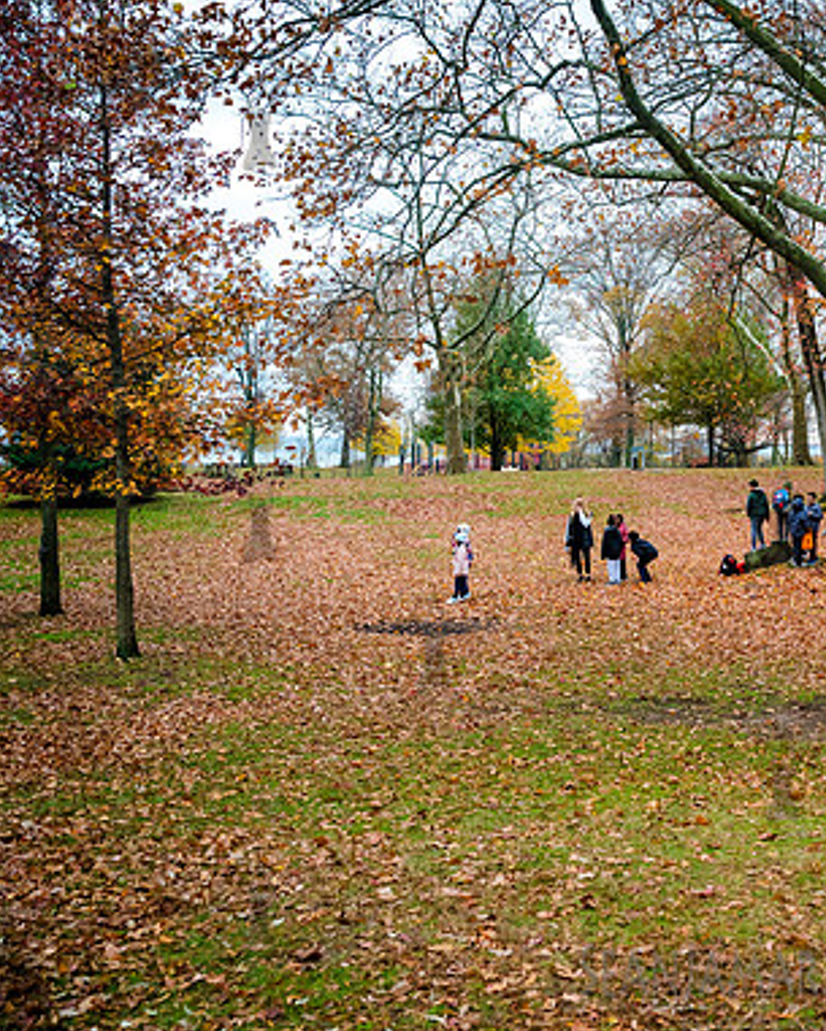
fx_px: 1527
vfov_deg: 37.3
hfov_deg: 28.8
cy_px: 514
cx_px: 780
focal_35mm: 50
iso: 4000
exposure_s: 1/640
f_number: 4
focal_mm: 35
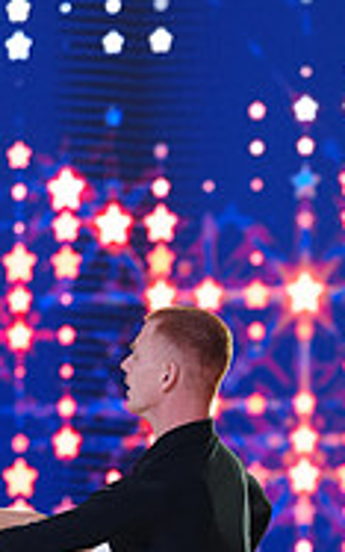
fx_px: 5141
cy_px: 703
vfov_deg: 6.1
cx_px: 181
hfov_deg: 3.8
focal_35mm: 342
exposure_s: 1/500
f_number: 2.8
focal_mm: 108
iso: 1000
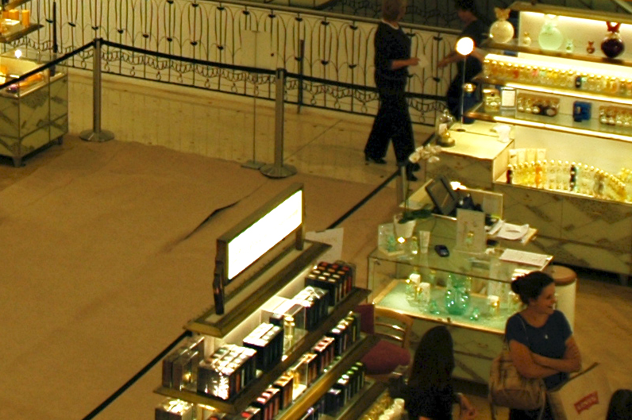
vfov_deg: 12.8
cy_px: -185
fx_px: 1789
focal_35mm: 102
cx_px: 30
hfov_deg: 19.6
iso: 200
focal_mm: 18
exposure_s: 1/60
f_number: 4
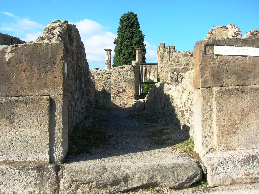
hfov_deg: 54.0
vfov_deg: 41.8
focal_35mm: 34
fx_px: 254
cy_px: 97
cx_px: 130
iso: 50
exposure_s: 1/185
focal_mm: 5.7
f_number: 4.9
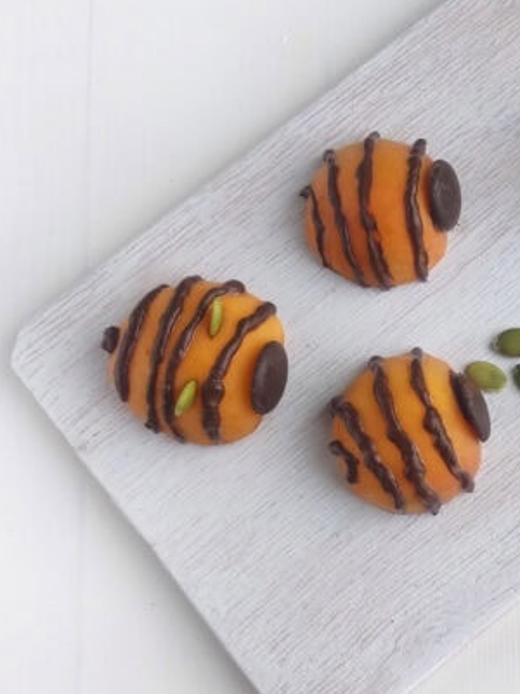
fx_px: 1001
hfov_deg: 27.6
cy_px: 348
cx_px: 510
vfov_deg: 38.2
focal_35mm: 50
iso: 50
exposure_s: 1/112
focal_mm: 5.4
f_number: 1.9
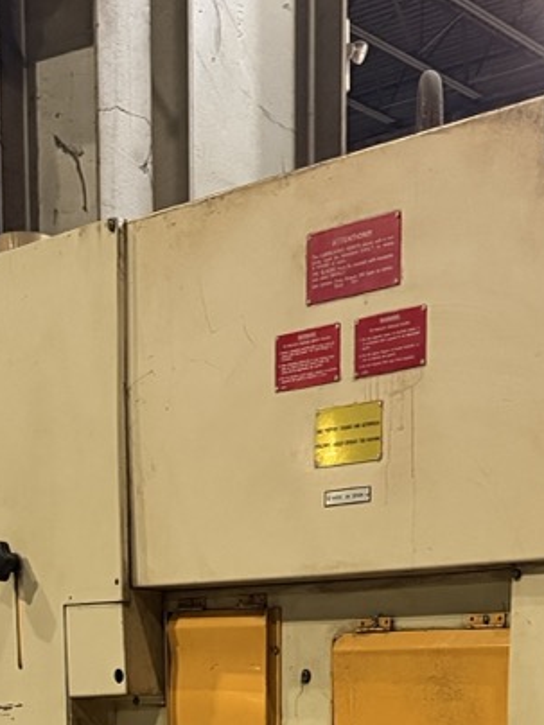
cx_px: 334
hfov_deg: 19.4
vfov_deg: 22.6
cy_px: 973
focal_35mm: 76
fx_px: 1592
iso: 800
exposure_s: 1/40
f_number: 1.78
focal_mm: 6.76
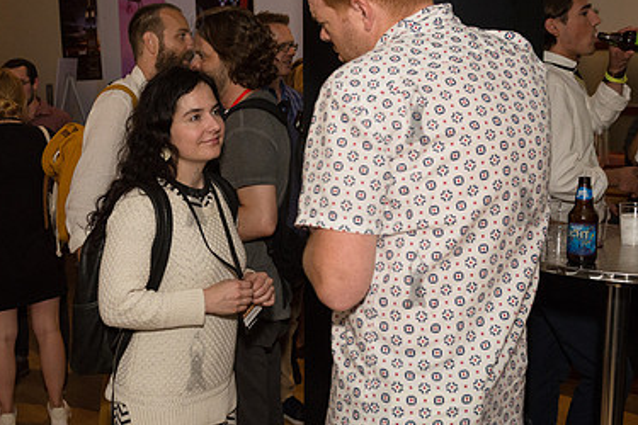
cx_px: 196
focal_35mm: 48
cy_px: 196
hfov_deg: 40.4
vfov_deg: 28.1
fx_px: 851
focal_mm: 31
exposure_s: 1/500
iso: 2500
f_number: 4
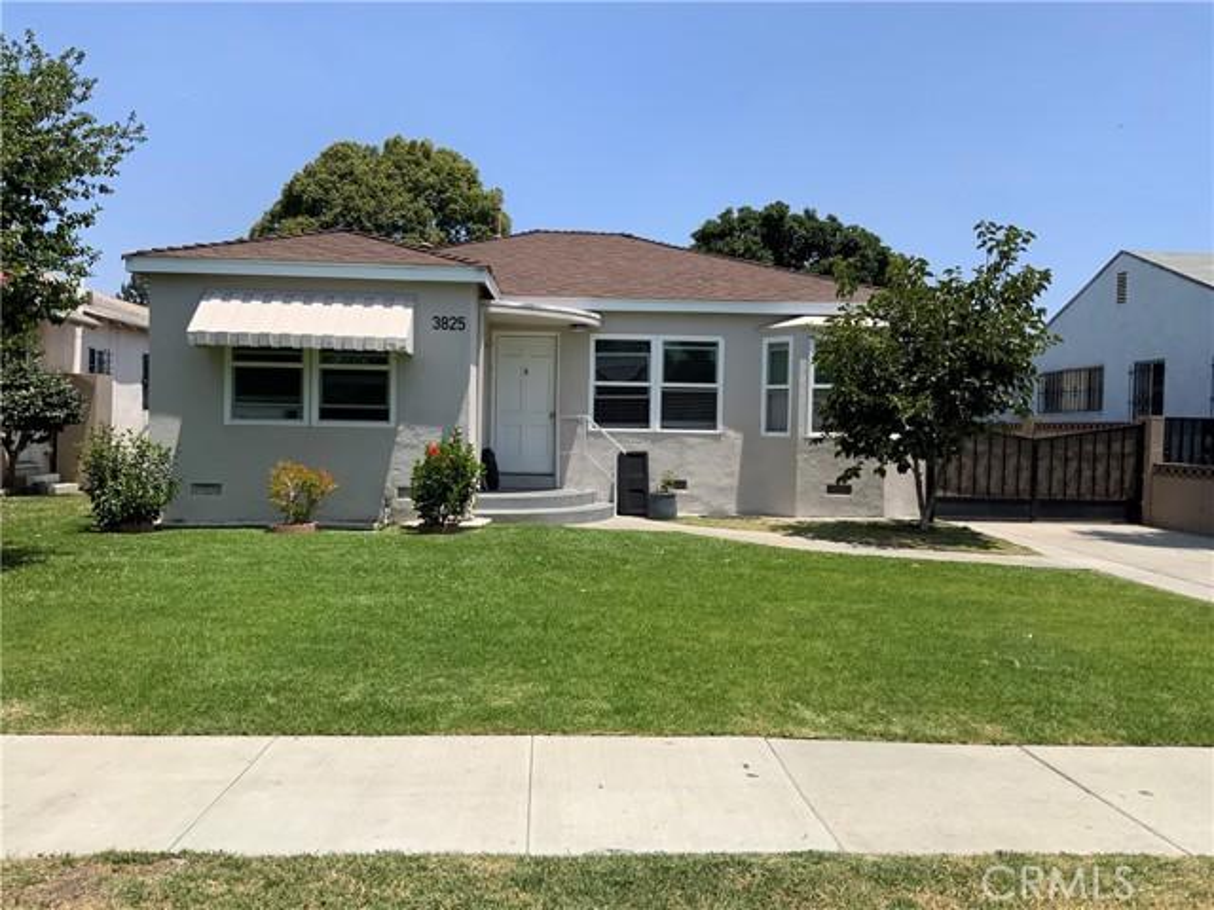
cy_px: 455
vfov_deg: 48.2
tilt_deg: -3.1
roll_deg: -1.6
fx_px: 1017
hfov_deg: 61.7
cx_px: 607
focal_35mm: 29
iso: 20
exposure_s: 1/2667
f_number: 1.8
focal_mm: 3
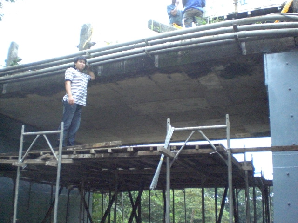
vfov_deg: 37.7
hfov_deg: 49.0
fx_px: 327
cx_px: 149
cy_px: 112
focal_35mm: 38
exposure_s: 1/80
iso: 800
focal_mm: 6.3
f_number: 3.1
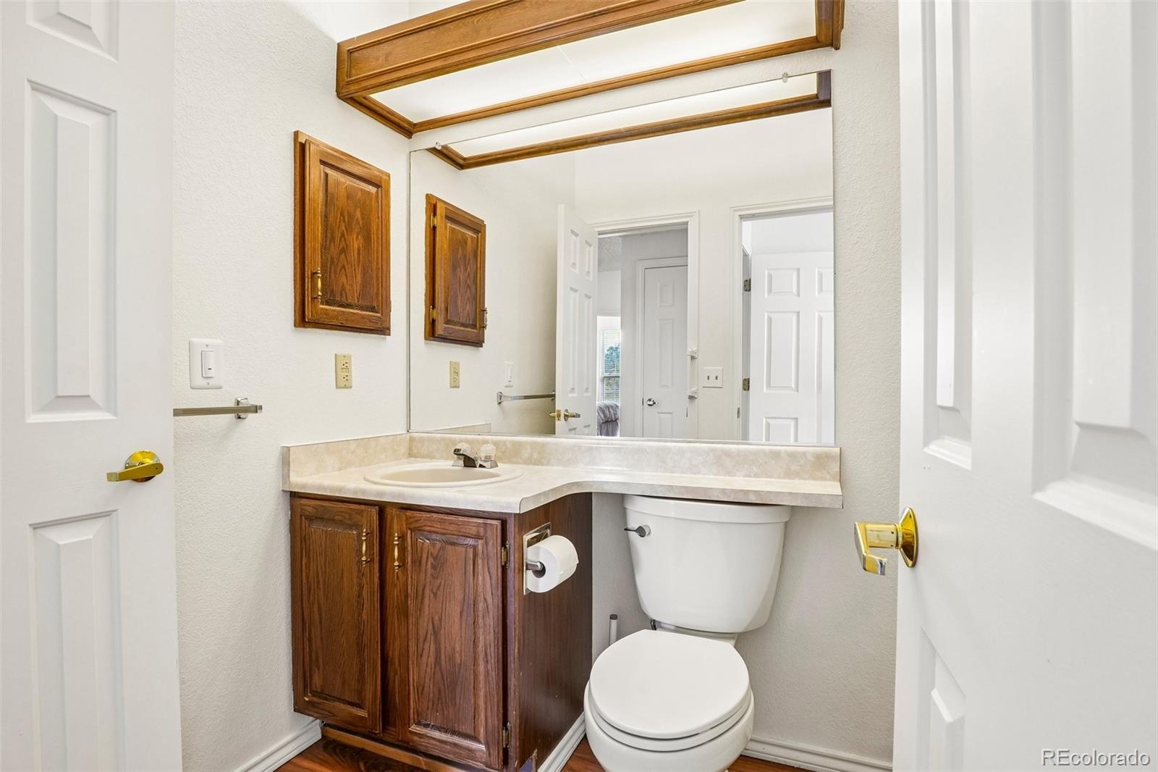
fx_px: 531
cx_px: 579
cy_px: 386
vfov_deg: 72.0
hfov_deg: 95.0
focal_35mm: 16
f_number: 8
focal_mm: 11
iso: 500
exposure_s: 1/30
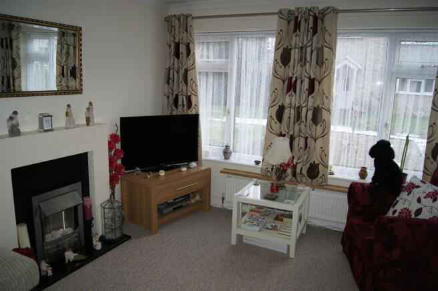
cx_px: 219
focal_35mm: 27
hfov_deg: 67.4
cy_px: 146
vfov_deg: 47.8
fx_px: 328
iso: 320
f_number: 4
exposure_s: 1/160
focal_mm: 18
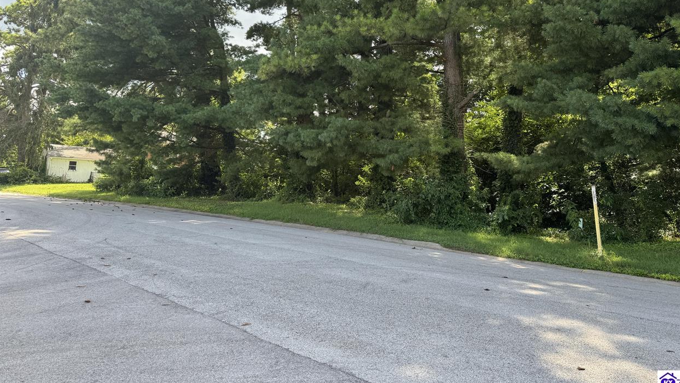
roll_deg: -2.7
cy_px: 129
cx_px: 350
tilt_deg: +7.0
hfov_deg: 69.8
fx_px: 487
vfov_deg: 42.3
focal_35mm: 27
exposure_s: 1/477
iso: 80
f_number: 1.78
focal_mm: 6.76
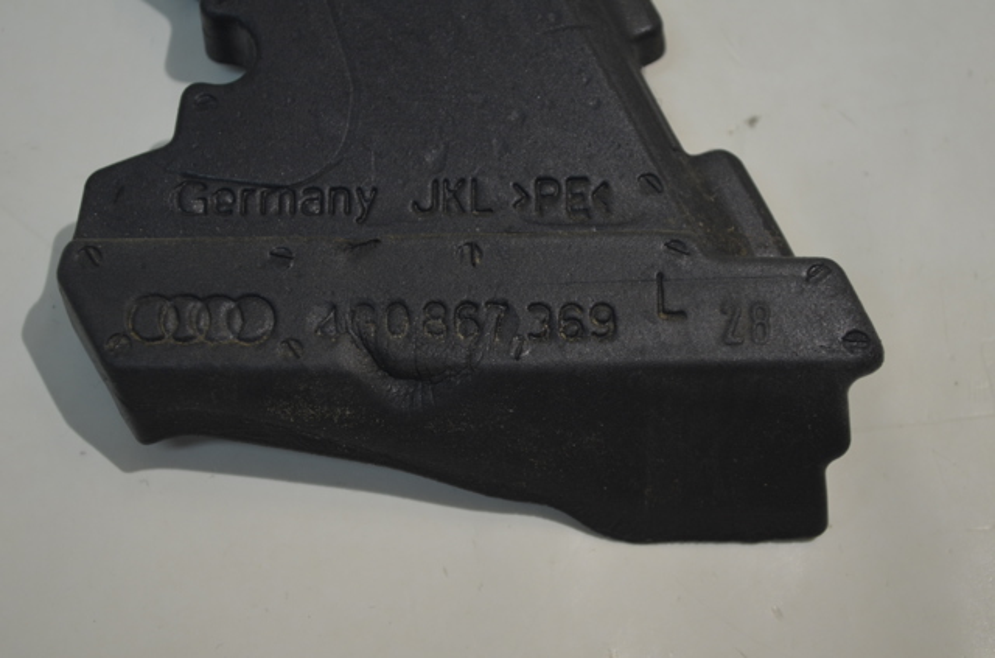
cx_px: 498
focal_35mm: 82
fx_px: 2274
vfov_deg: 16.5
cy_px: 329
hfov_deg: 24.7
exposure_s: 1/60
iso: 450
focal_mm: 55
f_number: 5.6
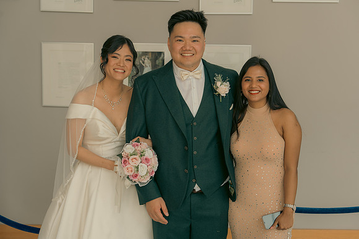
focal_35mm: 52
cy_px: 120
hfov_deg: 38.2
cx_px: 180
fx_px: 519
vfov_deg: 26.0
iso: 125
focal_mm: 52
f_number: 3.5
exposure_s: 1/160
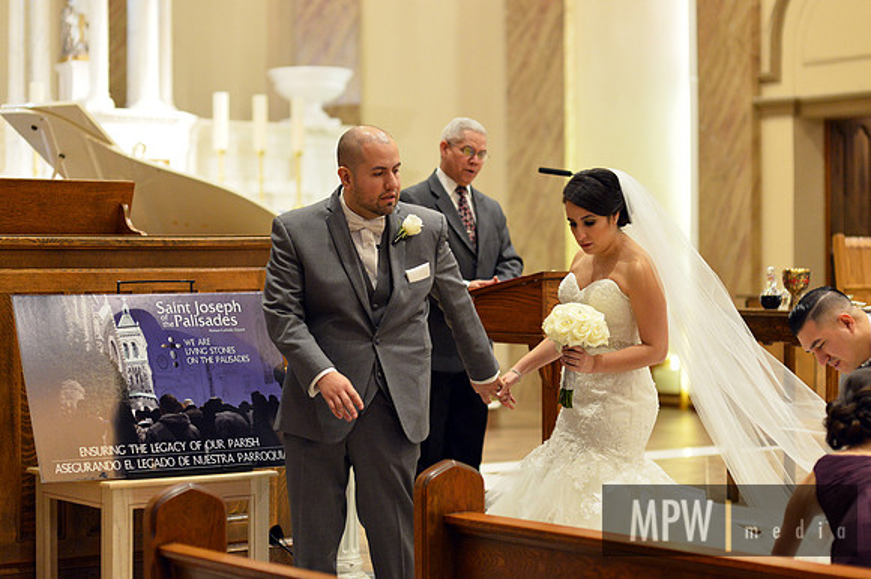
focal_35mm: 85
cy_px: 290
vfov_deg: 16.1
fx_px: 2055
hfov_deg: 23.9
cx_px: 436
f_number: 2.5
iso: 3200
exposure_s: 1/320
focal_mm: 85
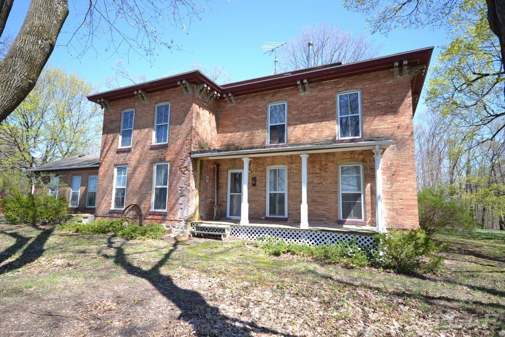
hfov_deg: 85.4
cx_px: 252
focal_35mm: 20
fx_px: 274
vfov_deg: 63.2
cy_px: 168
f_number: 5.6
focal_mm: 13
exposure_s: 1/125
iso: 110
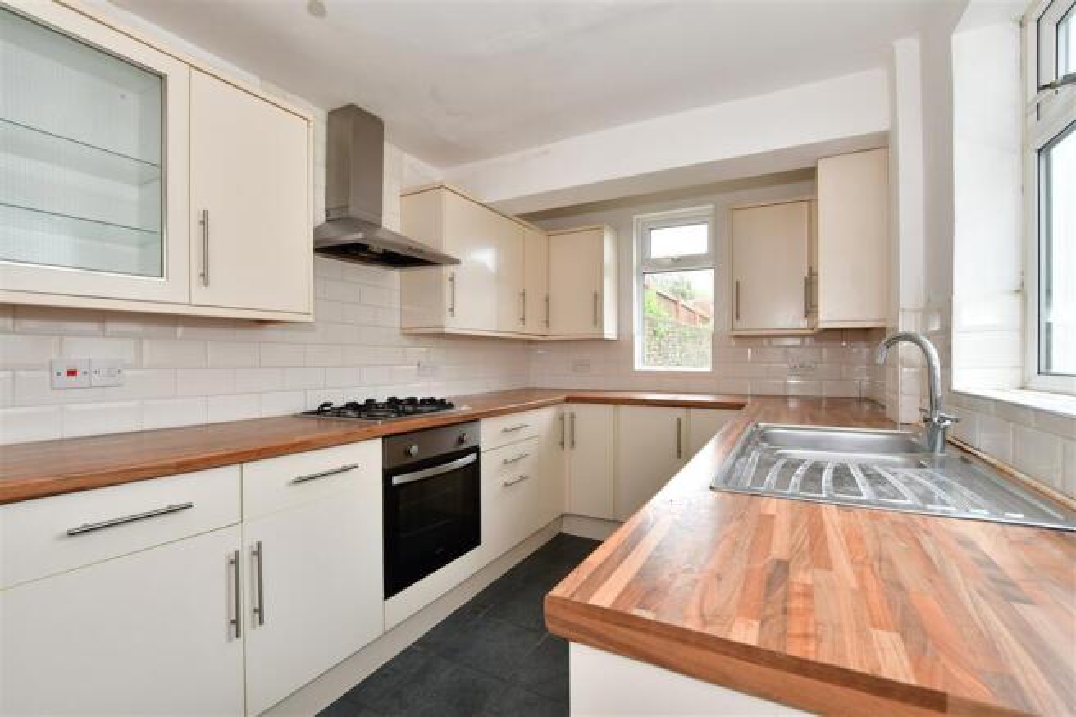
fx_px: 448
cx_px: 538
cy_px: 358
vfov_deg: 77.3
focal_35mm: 15
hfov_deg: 100.4
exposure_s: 1/8
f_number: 8
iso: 400
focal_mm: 10
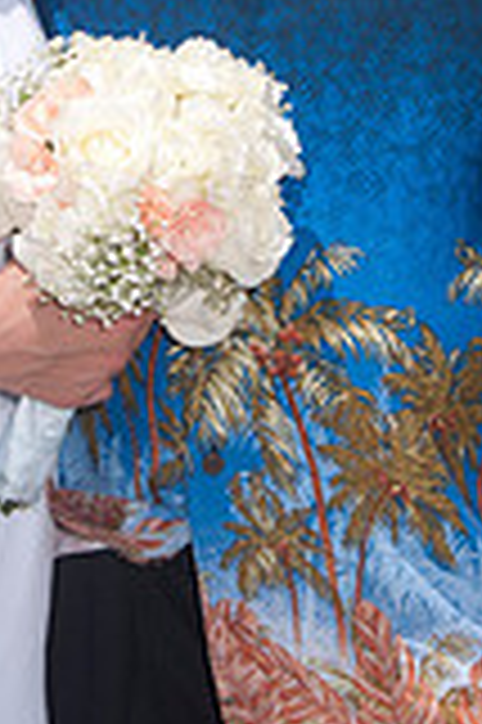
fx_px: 4629
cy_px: -81
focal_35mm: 230
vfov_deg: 8.9
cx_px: 119
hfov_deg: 6.0
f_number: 13
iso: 100
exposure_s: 1/250
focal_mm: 55
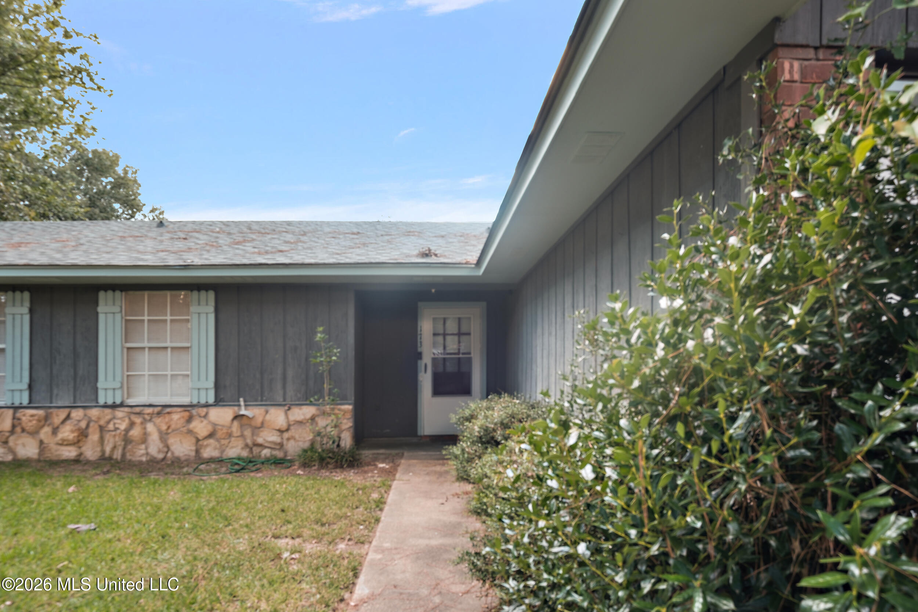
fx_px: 459
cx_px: 459
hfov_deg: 90.0
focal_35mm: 18
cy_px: 306
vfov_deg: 67.4
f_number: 7.1
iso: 125
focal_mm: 12
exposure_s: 1/4
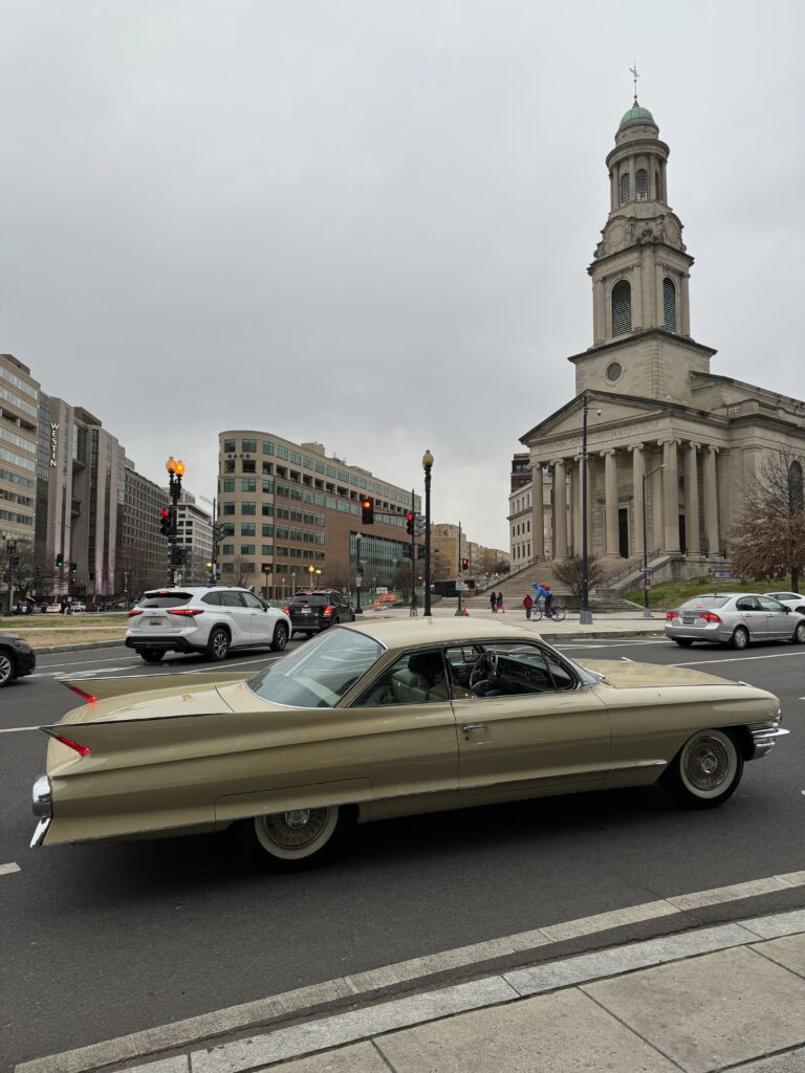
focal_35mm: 24
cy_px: 536
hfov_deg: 56.8
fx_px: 744
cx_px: 402
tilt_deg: +5.8
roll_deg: +0.1
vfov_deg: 71.6
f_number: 1.78
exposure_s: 1/356
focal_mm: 6.86
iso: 80
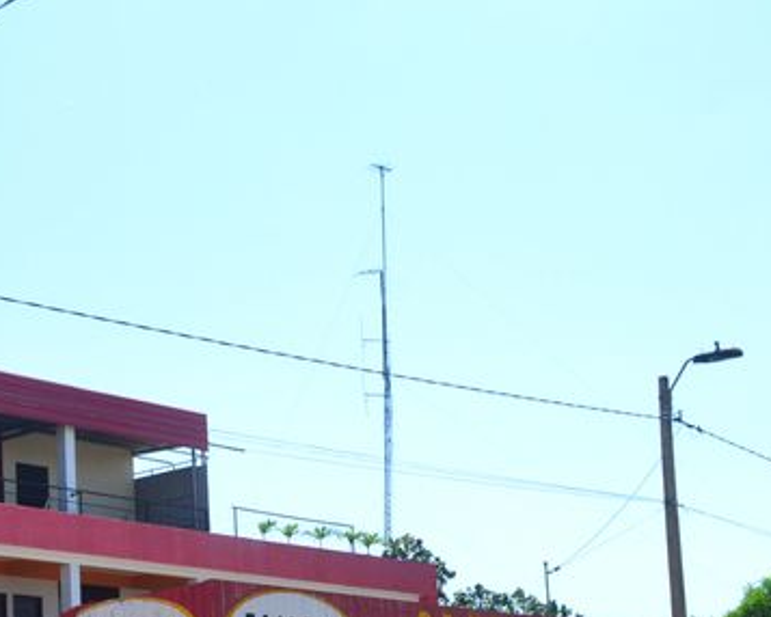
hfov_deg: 25.1
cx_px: -43
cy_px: 589
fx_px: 1621
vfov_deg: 21.0
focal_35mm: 71
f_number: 11
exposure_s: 1/400
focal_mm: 20
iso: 400
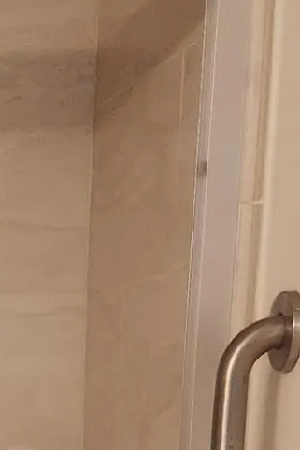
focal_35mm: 143
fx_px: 1789
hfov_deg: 8.9
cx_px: -350
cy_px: 714
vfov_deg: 13.4
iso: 200
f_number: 1.8
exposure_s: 1/120
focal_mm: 5.4
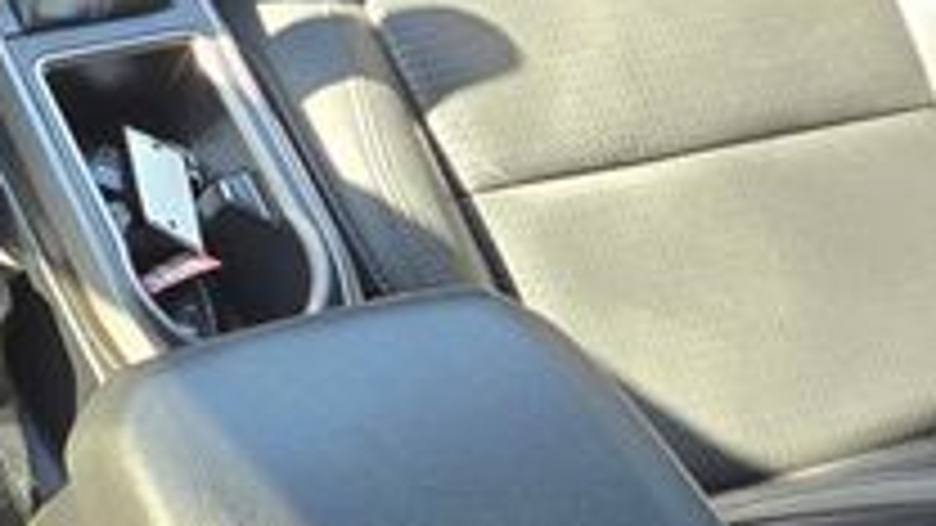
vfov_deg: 15.0
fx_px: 1911
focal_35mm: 77
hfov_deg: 24.1
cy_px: -162
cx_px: -284
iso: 160
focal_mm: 5.4
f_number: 1.8
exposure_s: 1/180
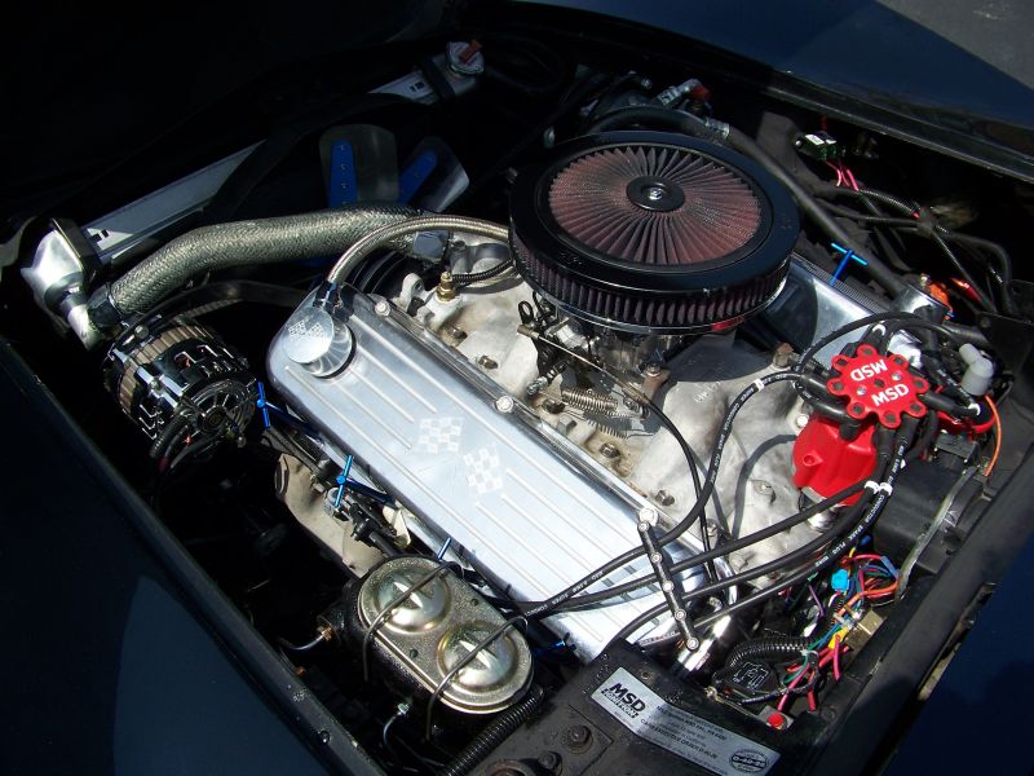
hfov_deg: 51.4
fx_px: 1075
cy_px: 388
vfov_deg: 39.7
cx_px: 517
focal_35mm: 36
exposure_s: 1/500
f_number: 4
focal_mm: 5.85
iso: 64
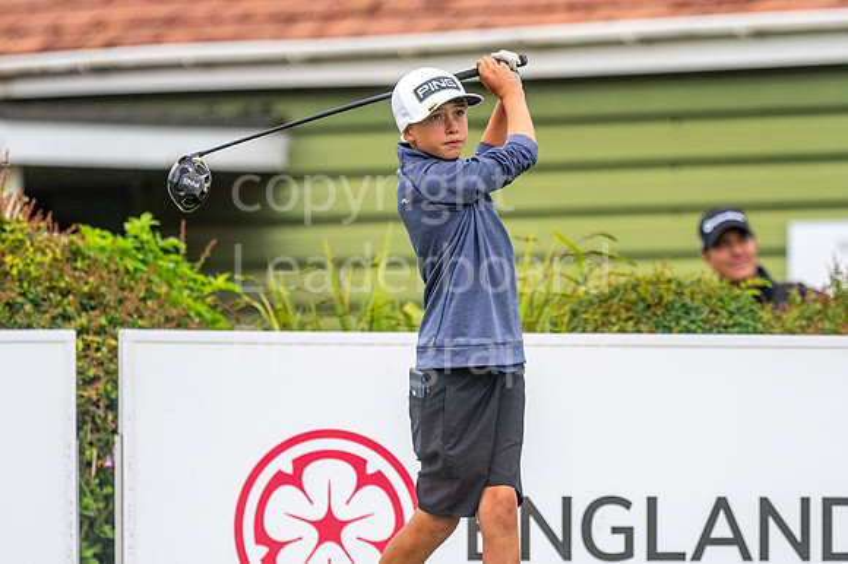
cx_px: 490
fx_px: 13189
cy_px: 246
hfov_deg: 3.7
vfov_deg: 2.5
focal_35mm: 560
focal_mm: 300
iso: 500
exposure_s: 1/5000
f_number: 4
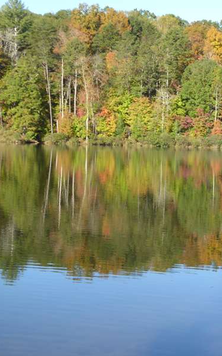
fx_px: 687
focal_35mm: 71
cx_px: 214
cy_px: 178
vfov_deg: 29.0
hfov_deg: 18.0
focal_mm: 9
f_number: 4.1
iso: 100
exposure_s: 1/200
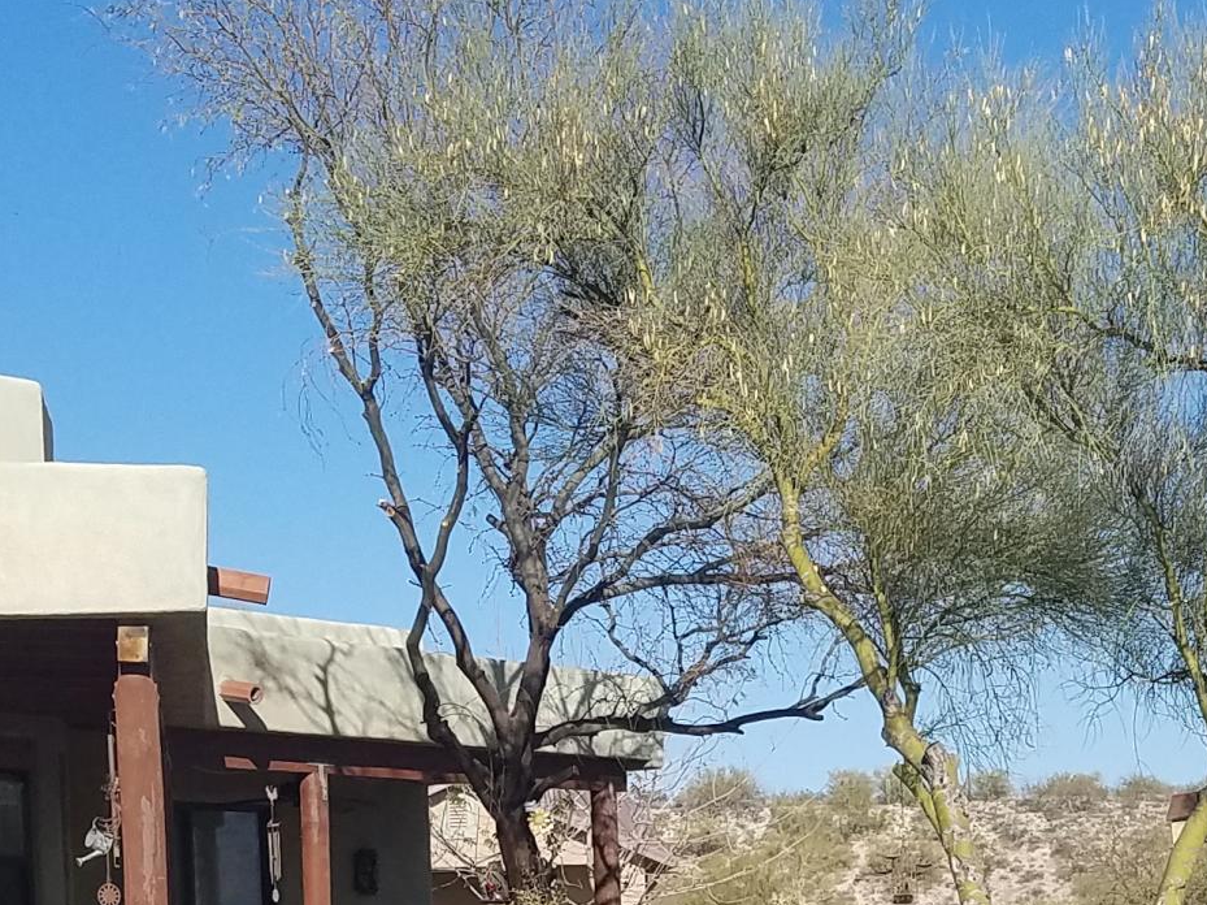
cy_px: 1166
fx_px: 2928
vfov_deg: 16.6
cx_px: 637
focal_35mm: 84
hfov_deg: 23.3
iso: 50
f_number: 1.7
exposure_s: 1/3032
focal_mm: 4.2
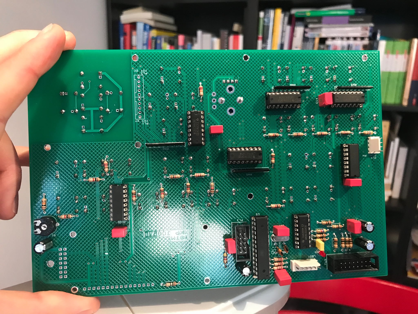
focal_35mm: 28
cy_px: 157
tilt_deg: -16.2
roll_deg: -1.7
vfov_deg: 49.7
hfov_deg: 63.4
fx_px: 338
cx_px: 209
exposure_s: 1/17
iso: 64
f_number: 1.8
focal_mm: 3.99
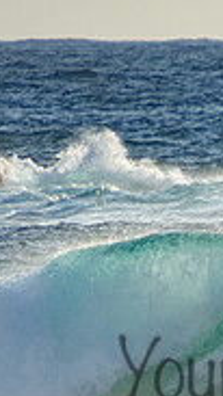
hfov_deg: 0.6
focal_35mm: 1938
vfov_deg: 1.1
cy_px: 349
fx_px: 20363
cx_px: 342
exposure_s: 1/2000
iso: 280
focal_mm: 390
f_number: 5.6
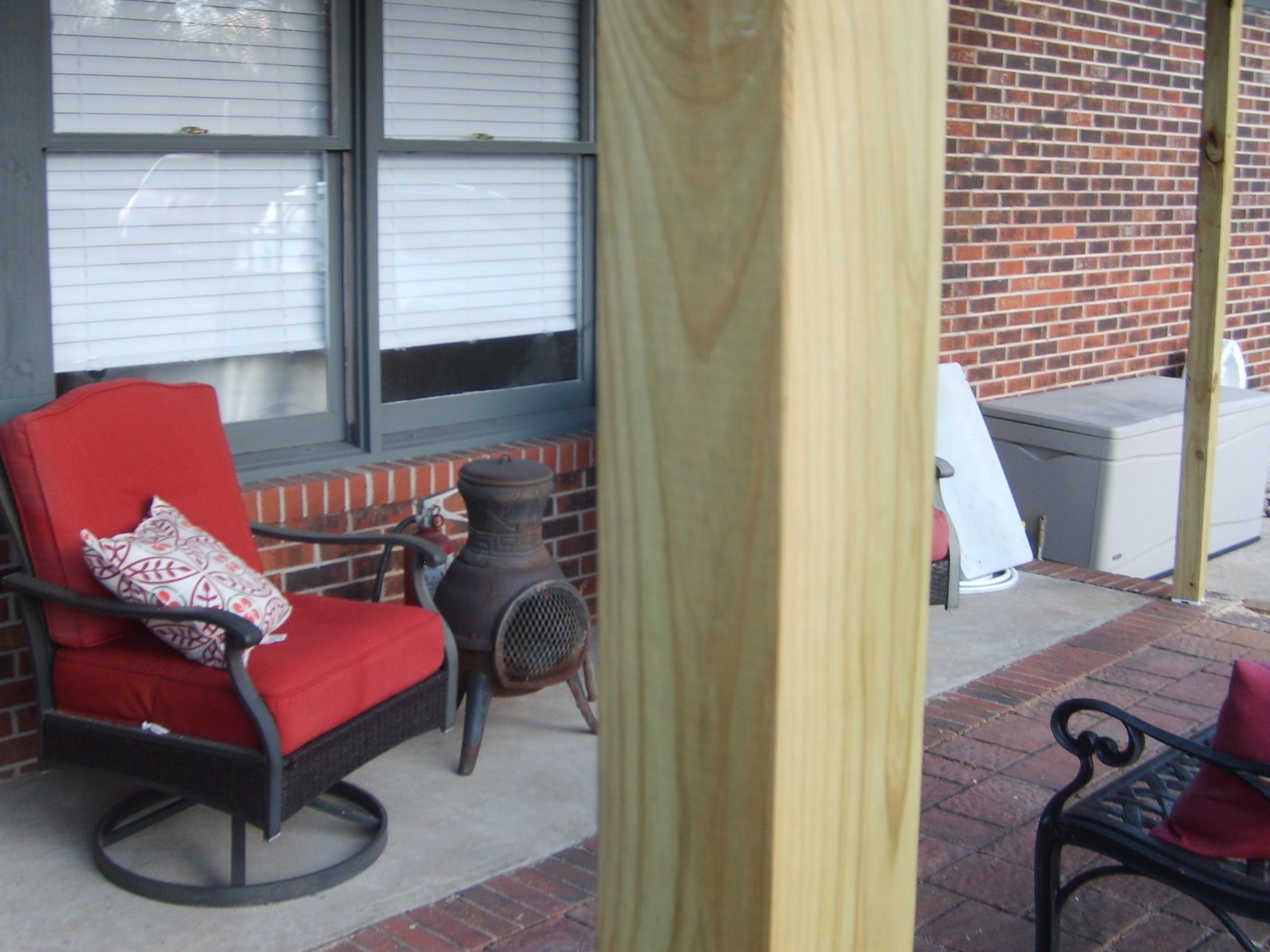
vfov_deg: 35.1
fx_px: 1504
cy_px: 404
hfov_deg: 45.7
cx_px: 559
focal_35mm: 41
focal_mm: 5.8
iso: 50
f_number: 2.8
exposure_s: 1/30
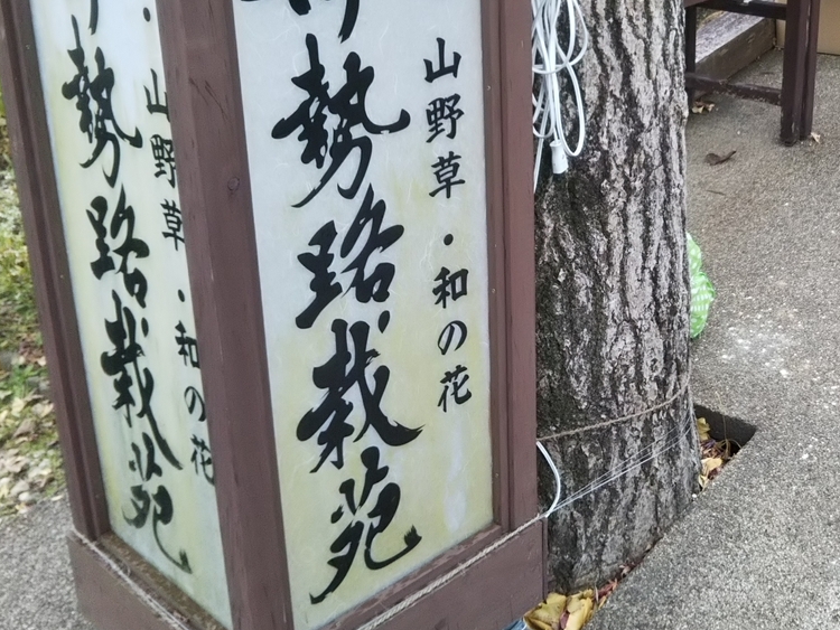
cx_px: 587
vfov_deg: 30.0
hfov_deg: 39.0
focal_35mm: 48
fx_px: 1165
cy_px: 197
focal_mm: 4
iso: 50
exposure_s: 1/40
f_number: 2.2
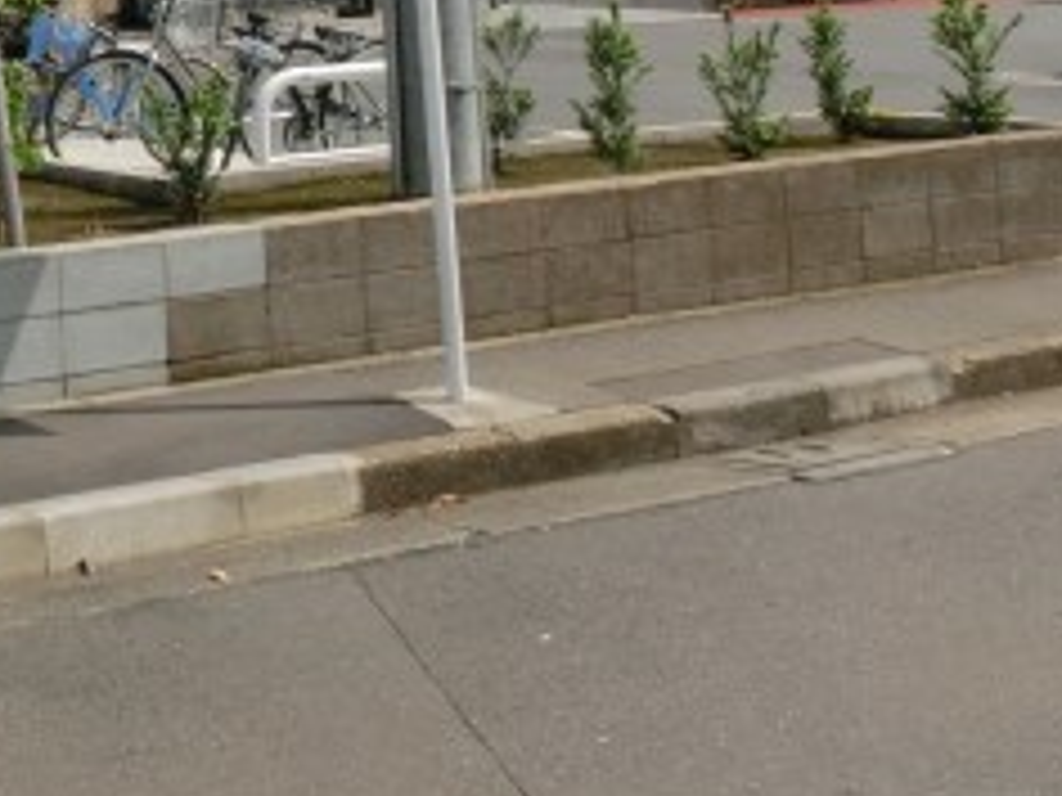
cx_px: -135
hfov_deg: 27.1
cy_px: -225
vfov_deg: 20.7
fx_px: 1994
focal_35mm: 65
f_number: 7.9
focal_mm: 4.24
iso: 80
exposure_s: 1/320
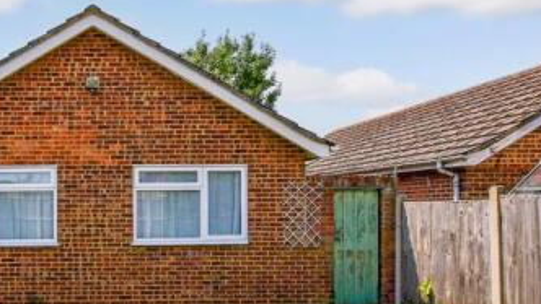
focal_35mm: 31
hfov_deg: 57.5
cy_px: 207
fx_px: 445
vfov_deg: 37.3
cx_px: 102
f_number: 9
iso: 250
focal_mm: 10
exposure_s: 1/1000
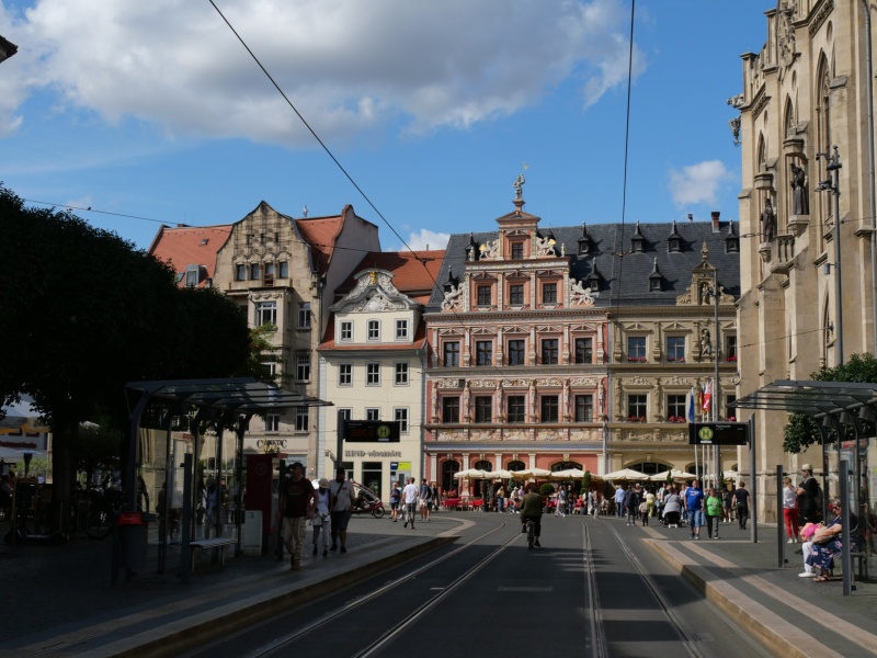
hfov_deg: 39.7
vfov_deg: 30.3
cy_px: 329
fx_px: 1216
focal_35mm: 48
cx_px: 438
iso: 200
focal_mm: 24
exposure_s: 1/500
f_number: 9
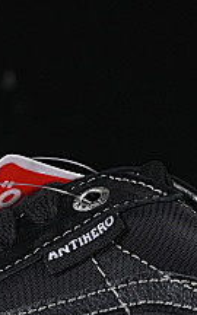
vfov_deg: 5.5
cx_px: 20
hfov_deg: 3.4
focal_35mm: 383
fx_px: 3290
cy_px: 174
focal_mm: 50
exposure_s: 1/50
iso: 160
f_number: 6.3
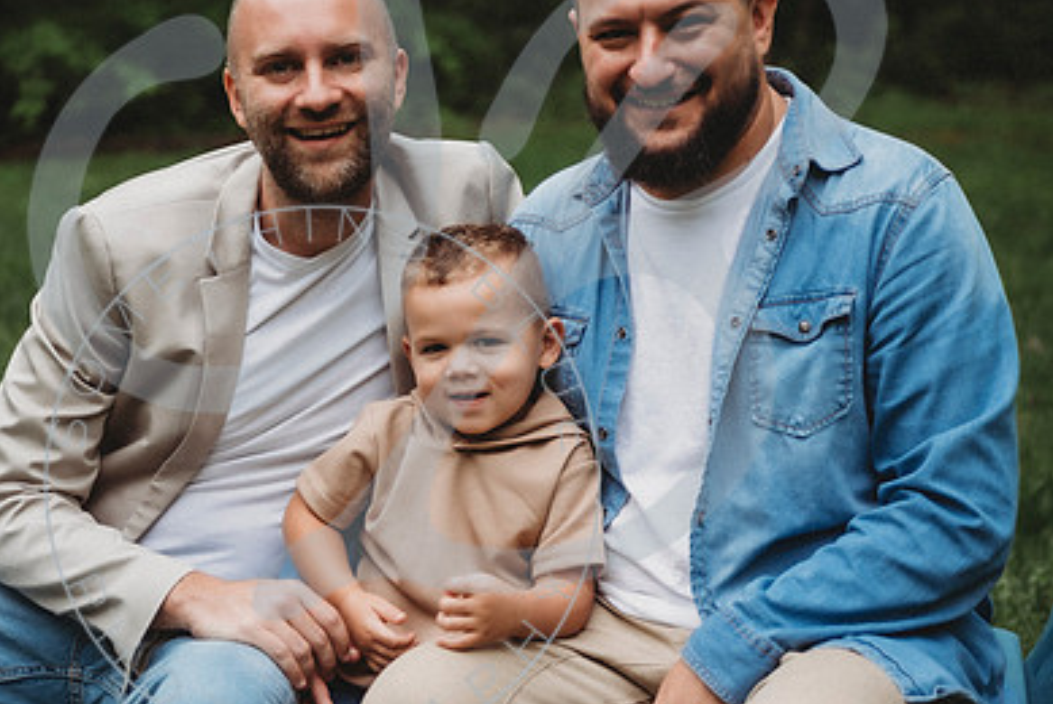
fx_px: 2400
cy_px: 256
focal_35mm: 82
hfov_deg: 24.7
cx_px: 457
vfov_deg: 16.7
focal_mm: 55
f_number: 2.8
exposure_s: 1/250
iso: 100
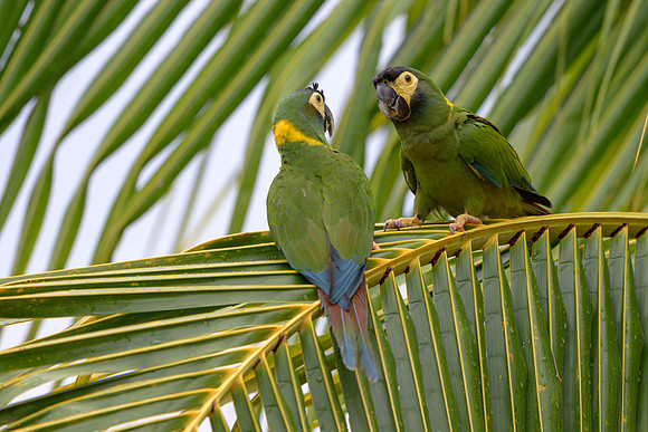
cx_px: 432
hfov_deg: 2.2
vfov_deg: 1.5
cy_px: 184
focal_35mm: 940
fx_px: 16918
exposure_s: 1/640
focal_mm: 400
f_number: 2.8
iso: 100
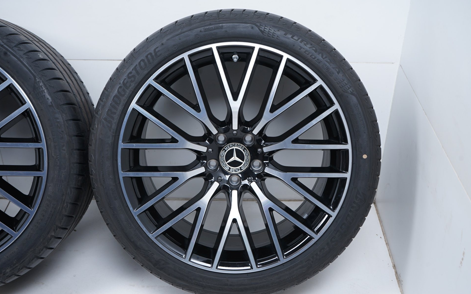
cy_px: 155
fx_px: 565
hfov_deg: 45.3
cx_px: 235
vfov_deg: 29.2
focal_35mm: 44
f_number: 7.1
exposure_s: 1/125
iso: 250
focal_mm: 43
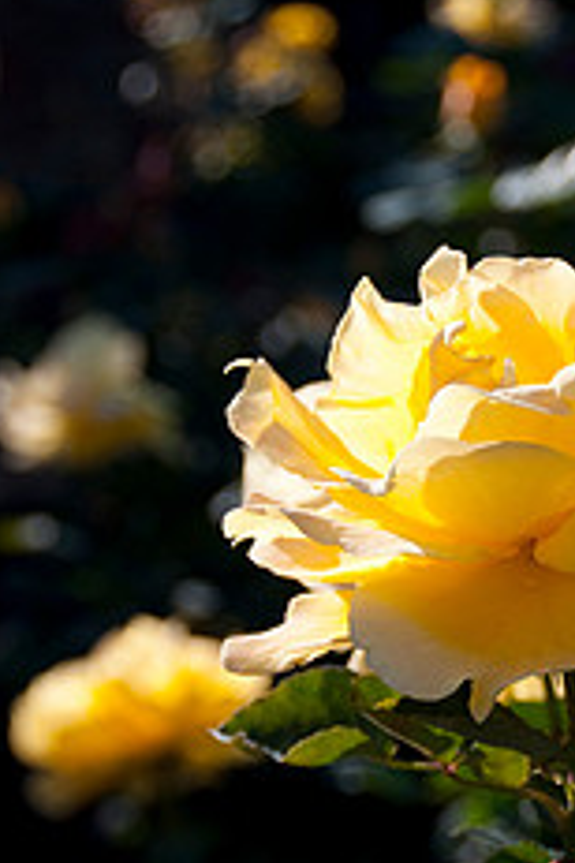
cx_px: 510
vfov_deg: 14.1
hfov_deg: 9.4
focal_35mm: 146
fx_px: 3498
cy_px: 456
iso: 200
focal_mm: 50
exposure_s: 1/1000
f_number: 4.8
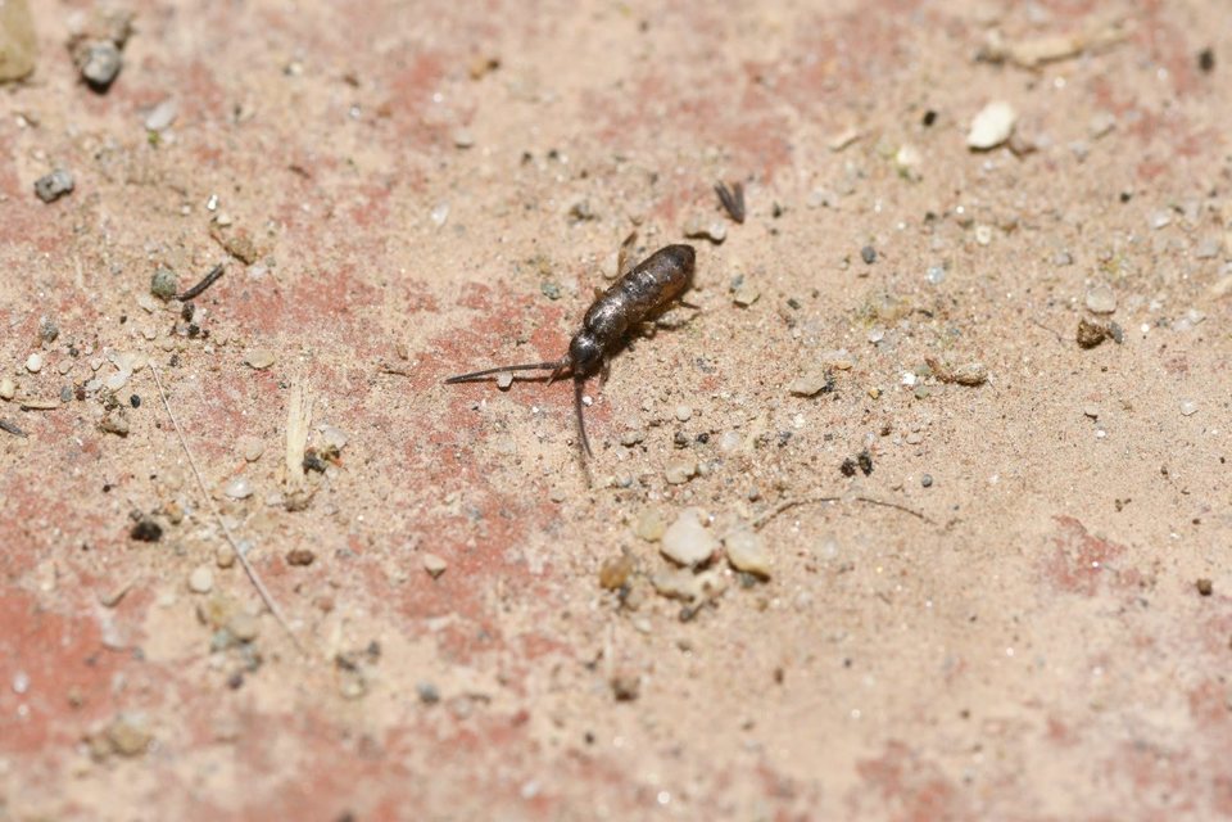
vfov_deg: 8.7
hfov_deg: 13.0
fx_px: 5390
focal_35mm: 158
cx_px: 616
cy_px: 411
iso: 100
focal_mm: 105
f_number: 18
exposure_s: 1/60
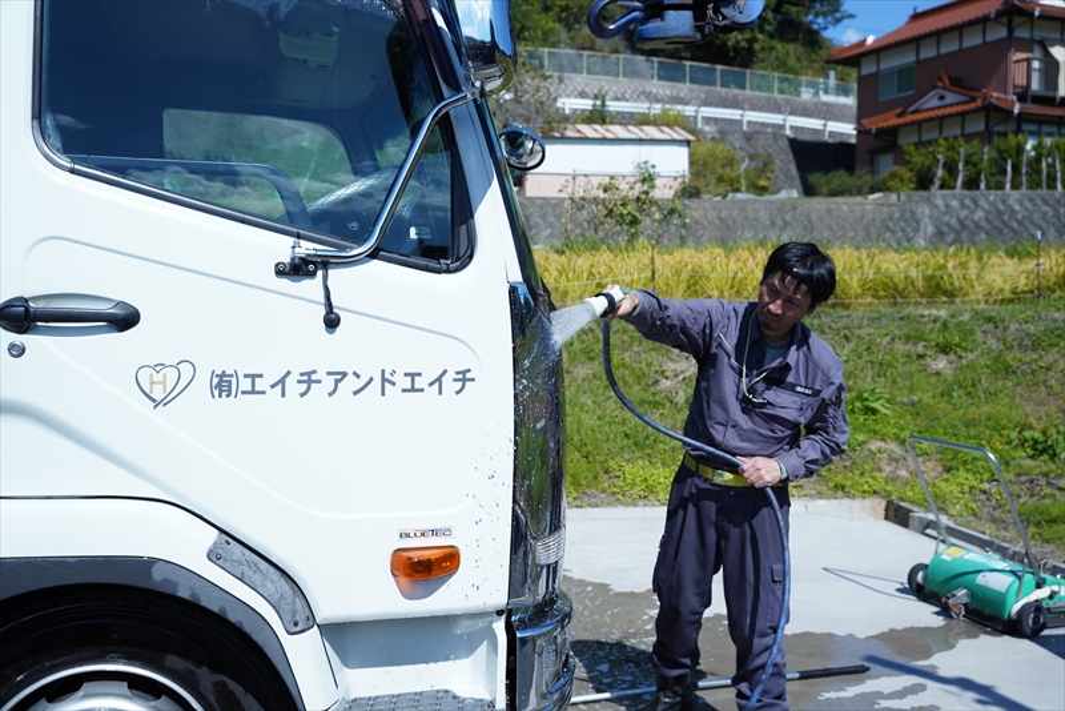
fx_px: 1036
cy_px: 356
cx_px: 532
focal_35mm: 35
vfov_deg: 37.9
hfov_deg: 54.4
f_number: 5
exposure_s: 1/2000
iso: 320
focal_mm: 35
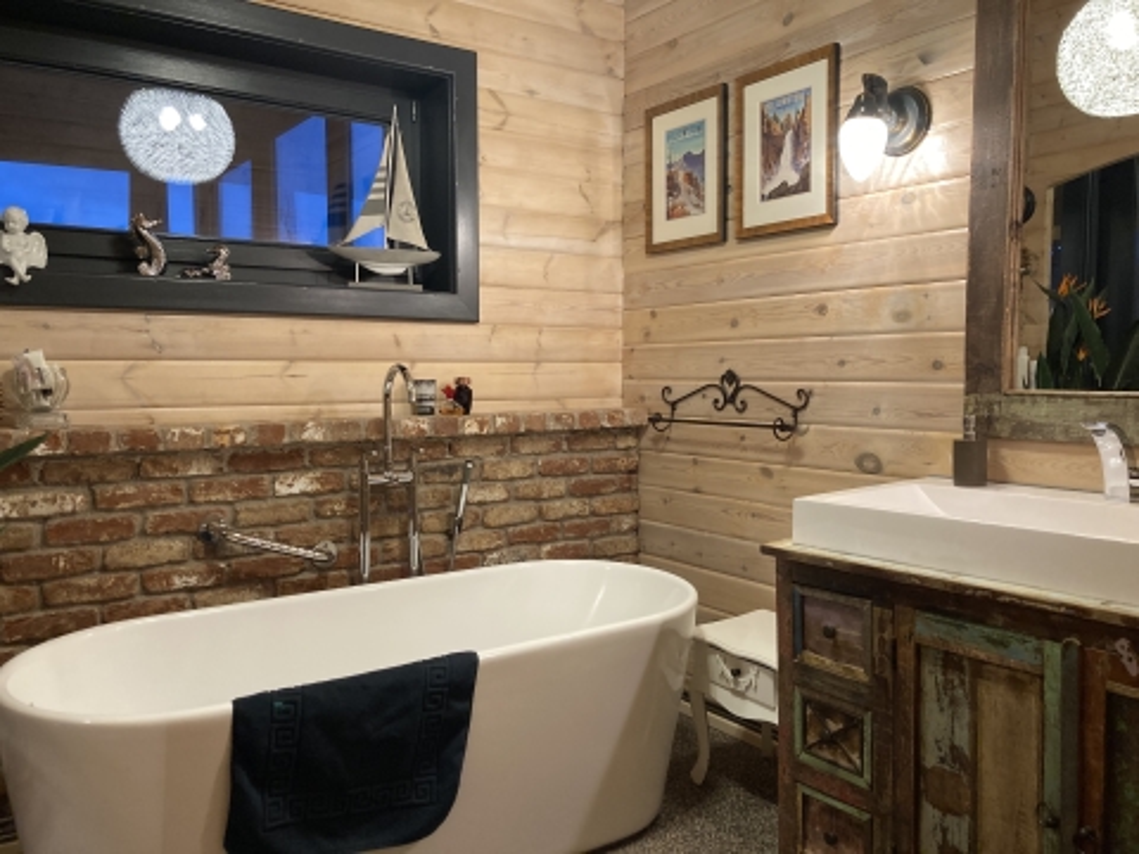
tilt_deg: -3.7
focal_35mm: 28
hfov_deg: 63.4
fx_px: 921
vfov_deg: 49.7
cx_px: 570
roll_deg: -0.2
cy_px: 427
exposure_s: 1/50
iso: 160
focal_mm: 3.99
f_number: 1.8
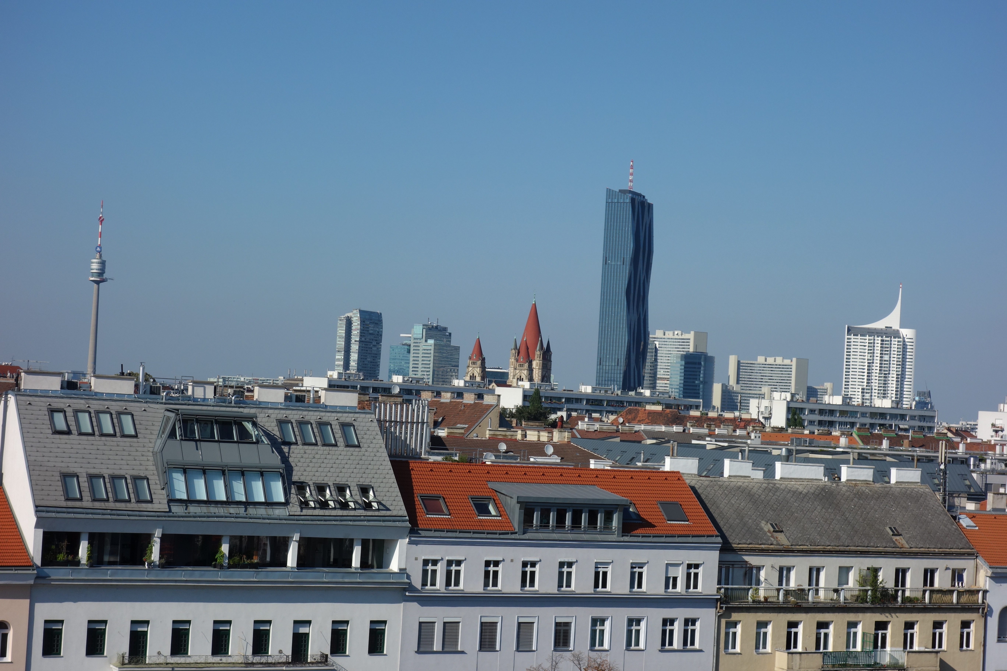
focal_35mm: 75
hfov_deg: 27.0
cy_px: 336
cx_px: 504
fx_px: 2098
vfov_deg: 18.2
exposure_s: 1/800
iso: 125
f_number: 6.3
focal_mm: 27.86
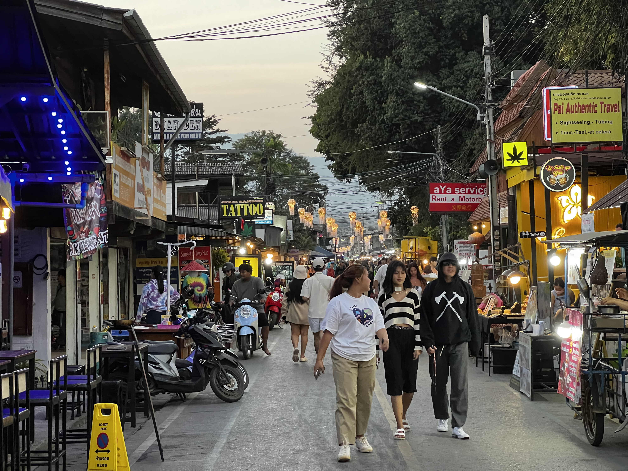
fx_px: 1397
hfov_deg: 25.3
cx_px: 314
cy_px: 236
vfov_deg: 19.1
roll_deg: +1.2
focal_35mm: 77
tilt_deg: +1.9
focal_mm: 9
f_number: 2.8
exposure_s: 1/100
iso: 400
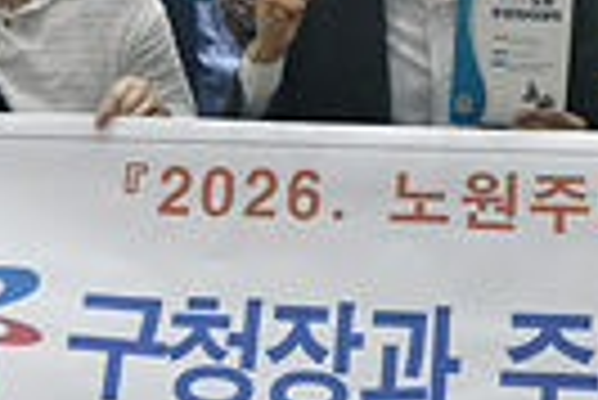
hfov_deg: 13.3
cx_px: 450
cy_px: -308
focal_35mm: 154
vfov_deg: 8.6
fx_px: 2561
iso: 2000
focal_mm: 32
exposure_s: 1/500
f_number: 4
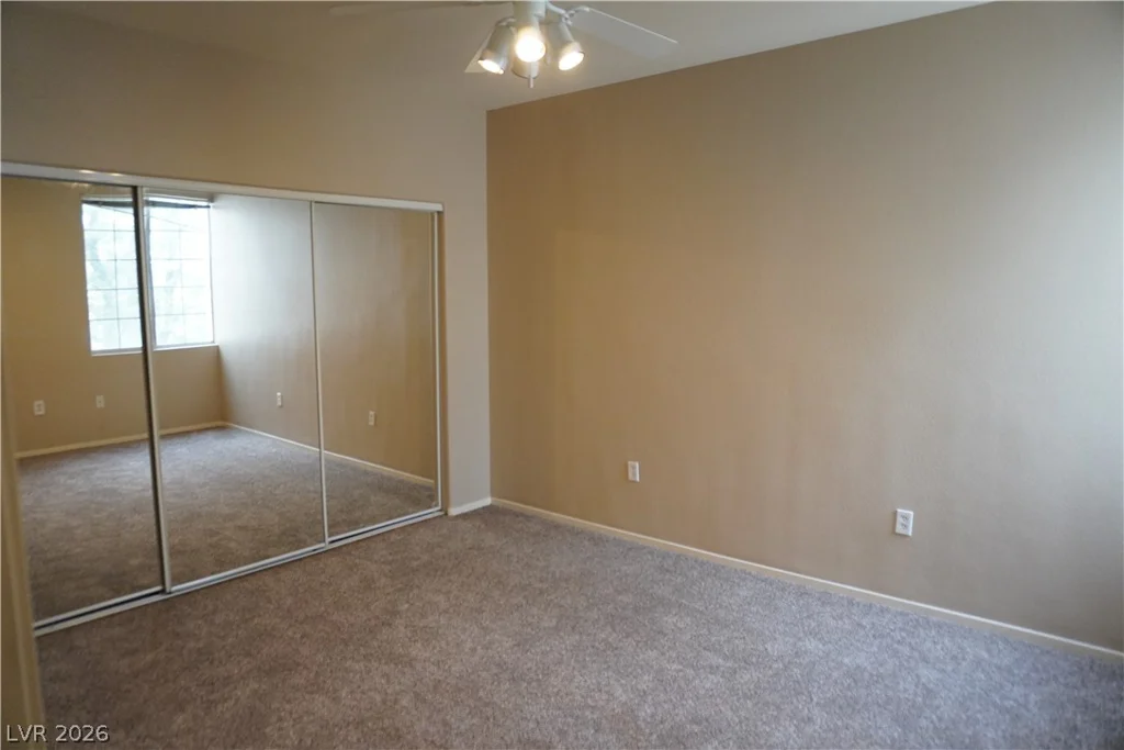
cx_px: 562
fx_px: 749
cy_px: 375
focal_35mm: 24
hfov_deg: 73.7
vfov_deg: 53.1
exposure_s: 1/160
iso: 1600
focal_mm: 16
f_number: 4
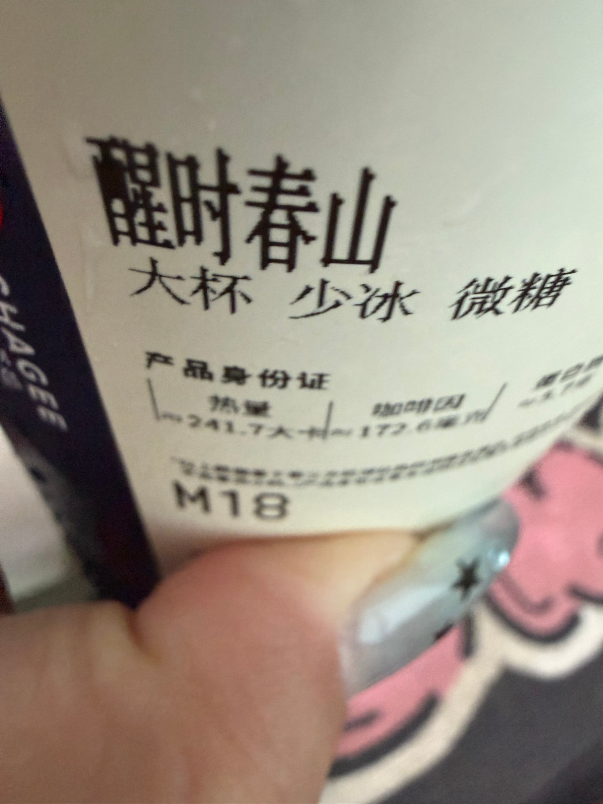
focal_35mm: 24
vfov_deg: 71.6
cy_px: 402
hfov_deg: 56.8
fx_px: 557
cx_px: 302
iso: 500
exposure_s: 1/60
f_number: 2.2
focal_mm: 2.22
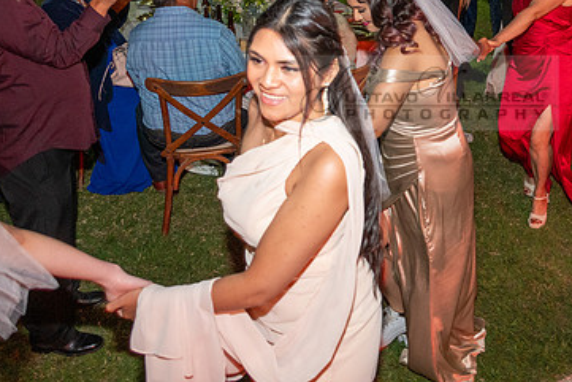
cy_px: 93
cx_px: 425
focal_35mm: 45
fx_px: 715
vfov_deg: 29.4
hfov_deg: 42.3
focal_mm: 28
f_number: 5
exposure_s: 1/80
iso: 2500
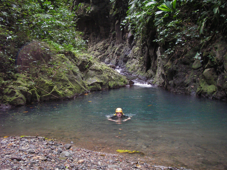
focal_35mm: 38
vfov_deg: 37.7
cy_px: 85
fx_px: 249
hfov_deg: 49.0
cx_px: 114
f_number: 3.3
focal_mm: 6.3
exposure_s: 1/30
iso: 200
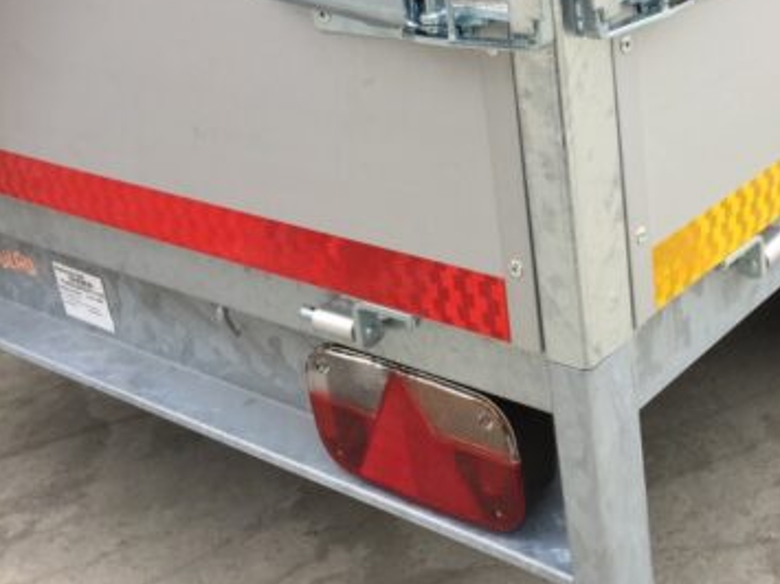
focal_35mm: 49
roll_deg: +3.0
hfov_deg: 37.1
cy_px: 217
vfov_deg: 29.5
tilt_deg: -23.9
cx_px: 657
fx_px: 1104
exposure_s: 1/430
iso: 32
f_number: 2.2
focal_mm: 4.15
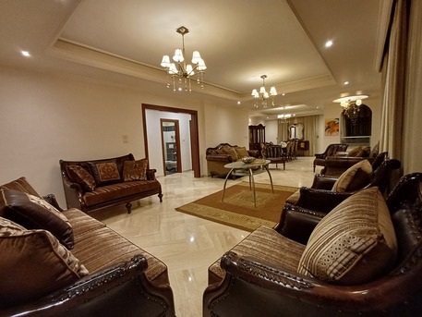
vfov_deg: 78.1
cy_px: 158
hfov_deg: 94.5
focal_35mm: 16
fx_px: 195
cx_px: 211
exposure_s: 1/33
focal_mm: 1.64
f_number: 2.2
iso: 200
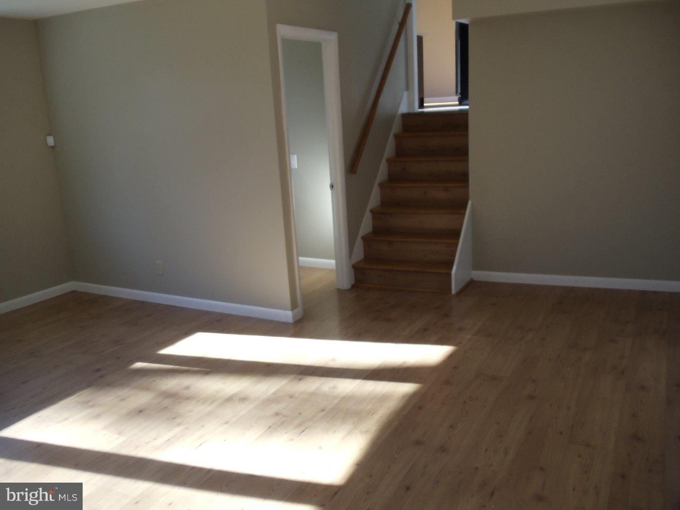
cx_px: 340
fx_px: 864
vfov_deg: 32.9
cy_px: 255
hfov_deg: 42.9
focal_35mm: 44
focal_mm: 6
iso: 100
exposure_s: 1/50
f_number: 3.5
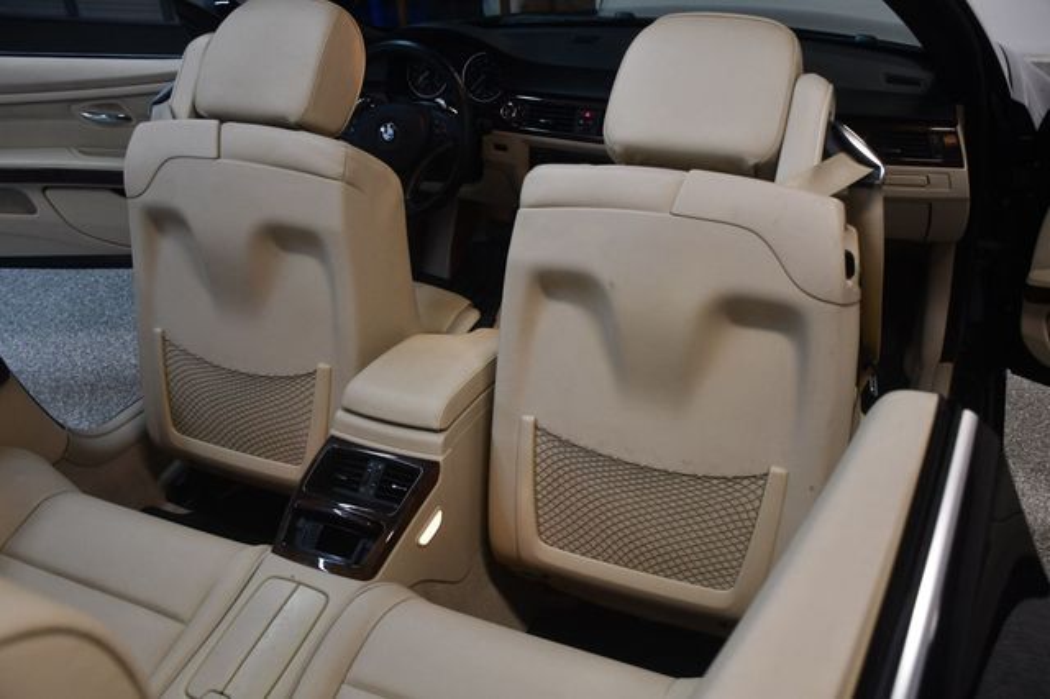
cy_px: 350
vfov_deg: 38.8
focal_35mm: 34
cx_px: 525
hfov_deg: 55.8
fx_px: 991
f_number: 3.8
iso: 900
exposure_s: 1/125
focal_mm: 23
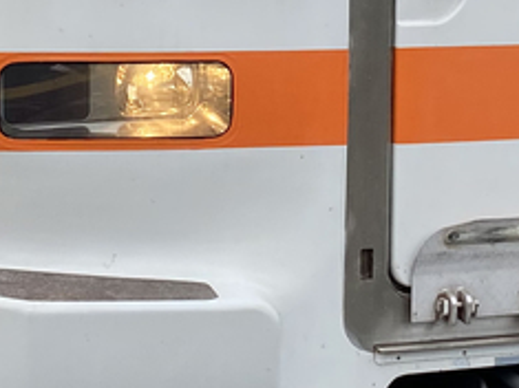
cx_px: 265
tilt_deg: -6.0
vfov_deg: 11.0
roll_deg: -0.9
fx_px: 1993
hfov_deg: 14.8
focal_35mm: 133
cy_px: -18
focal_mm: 4.25
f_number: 1.8
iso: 32
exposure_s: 1/1182
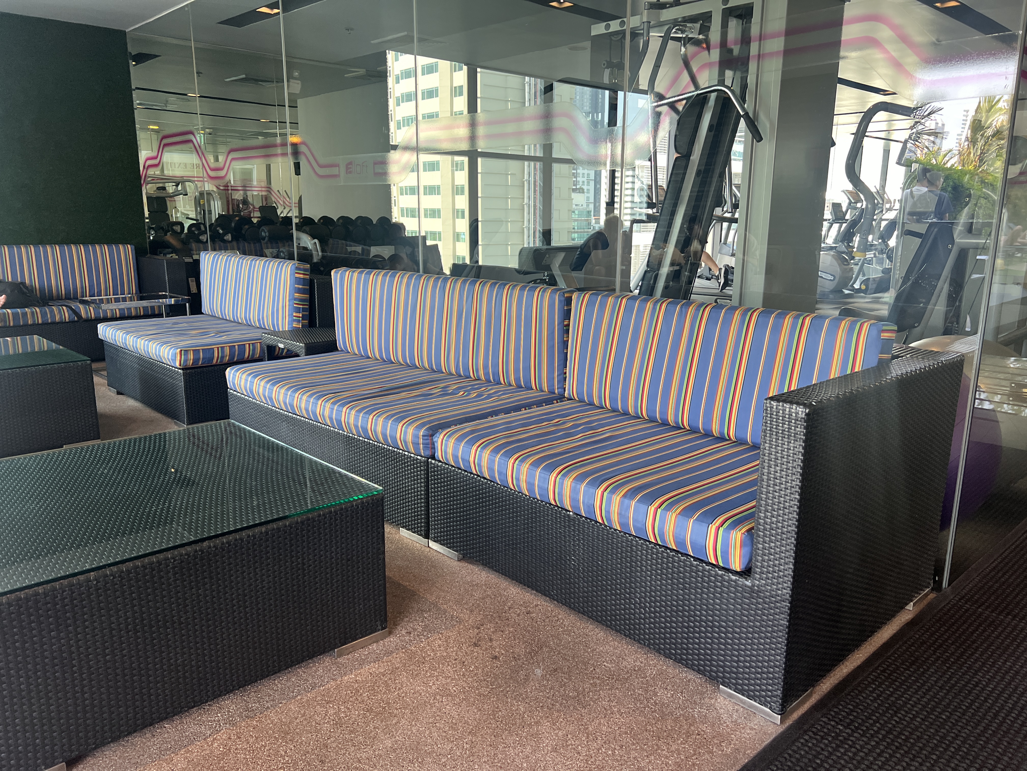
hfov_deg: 67.3
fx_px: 771
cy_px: 386
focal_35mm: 26
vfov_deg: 53.1
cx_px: 514
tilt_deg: -13.2
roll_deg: -0.5
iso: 125
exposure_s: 1/103
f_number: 1.5
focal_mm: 5.7
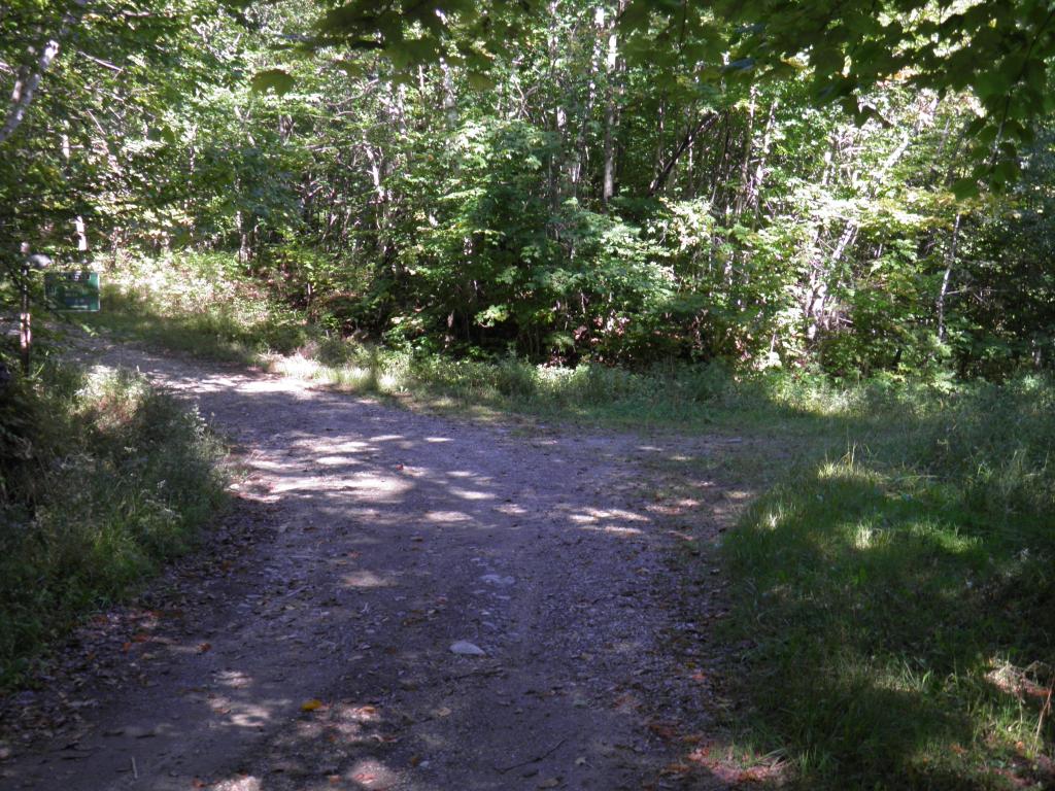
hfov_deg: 42.9
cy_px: 396
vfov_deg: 32.9
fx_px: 1341
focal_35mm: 44
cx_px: 528
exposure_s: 1/60
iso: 64
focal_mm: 7.9
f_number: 3.3
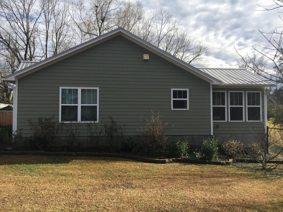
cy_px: 106
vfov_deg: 48.2
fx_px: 237
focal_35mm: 29
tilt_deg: +1.9
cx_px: 142
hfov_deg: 61.7
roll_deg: -0.2
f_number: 2.2
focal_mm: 4.15
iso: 25
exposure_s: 1/1183
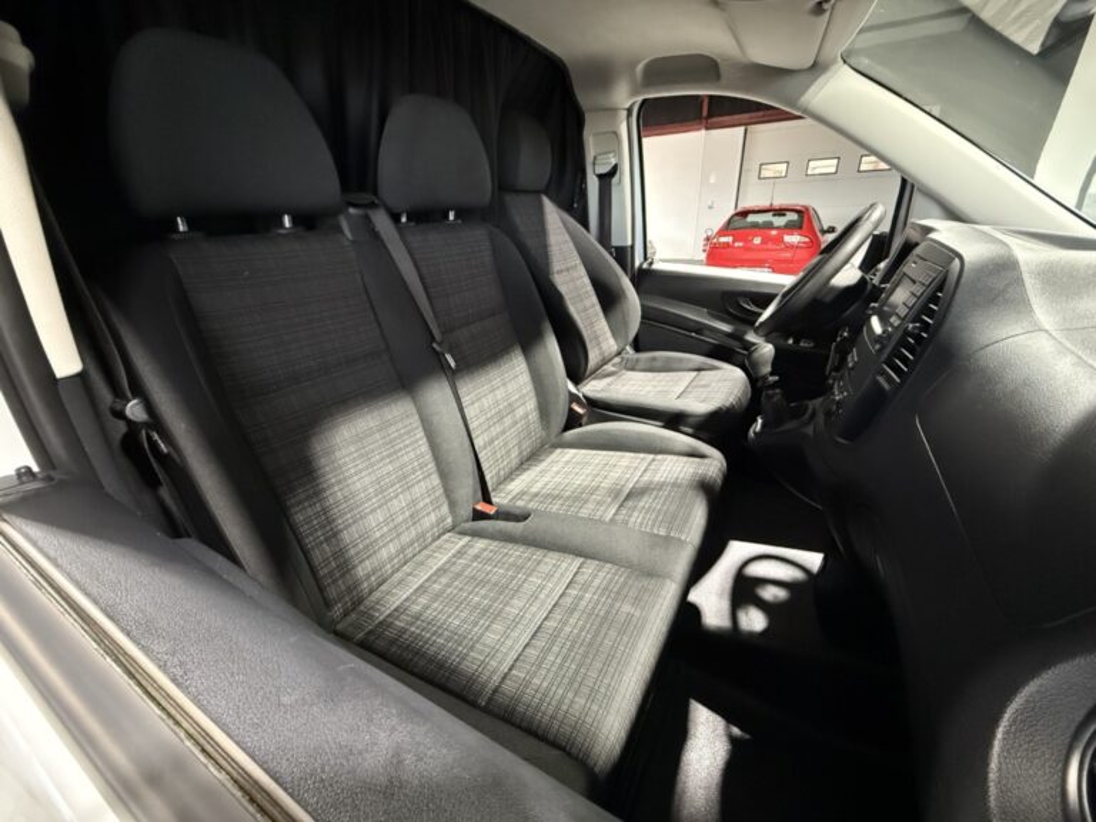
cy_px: 411
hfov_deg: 102.1
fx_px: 443
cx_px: 548
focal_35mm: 14
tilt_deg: -24.7
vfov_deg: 85.7
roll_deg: +2.6
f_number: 2.2
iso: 1250
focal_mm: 2.22
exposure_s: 1/50
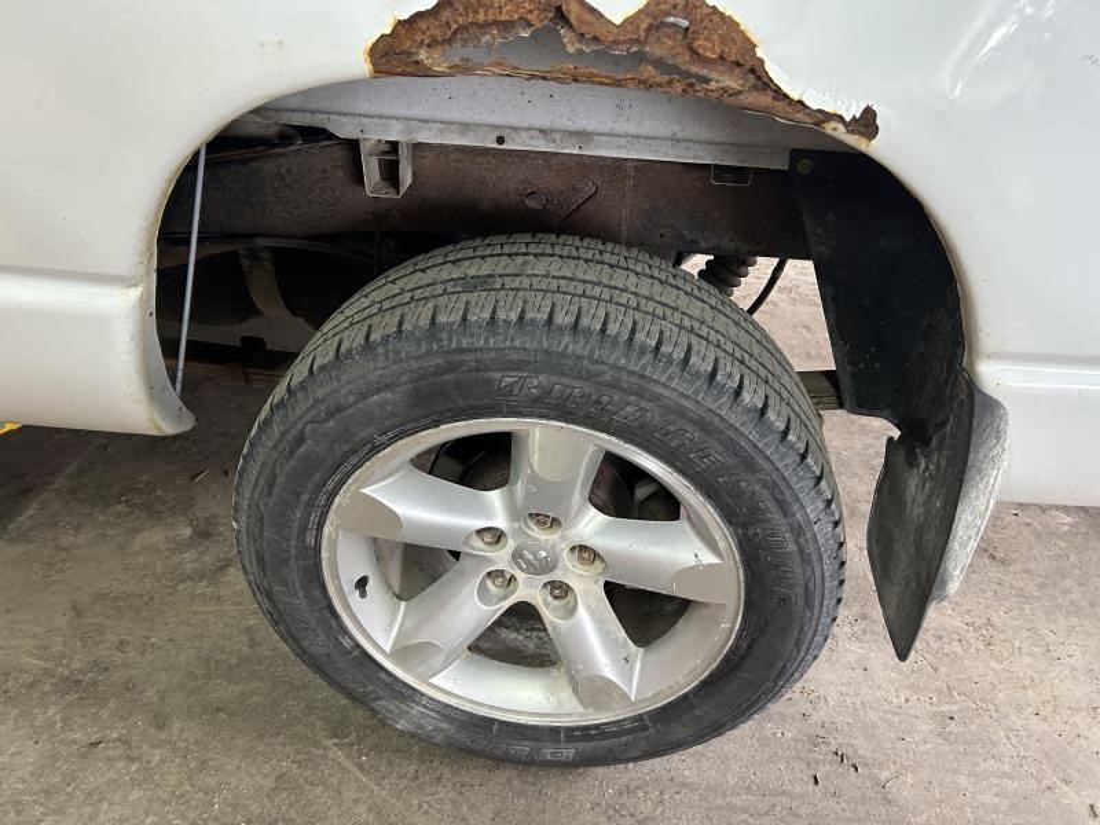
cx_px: 550
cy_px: 412
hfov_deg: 67.3
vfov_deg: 53.1
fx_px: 826
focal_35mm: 26
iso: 320
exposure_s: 1/60
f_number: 1.5
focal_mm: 5.7
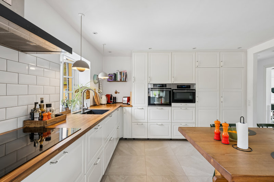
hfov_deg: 93.3
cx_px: 137
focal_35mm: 17
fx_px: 129
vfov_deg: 70.4
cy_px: 91
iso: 125
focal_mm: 17
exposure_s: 1/3.33
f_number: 8
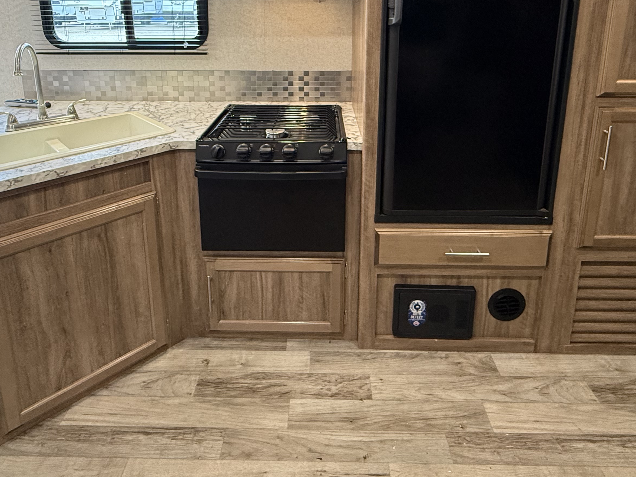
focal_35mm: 24
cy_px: 94
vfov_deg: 53.0
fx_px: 441
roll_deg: +0.2
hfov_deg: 71.6
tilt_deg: -11.9
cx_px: 316
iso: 400
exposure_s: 1/60
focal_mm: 2.22
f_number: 2.2
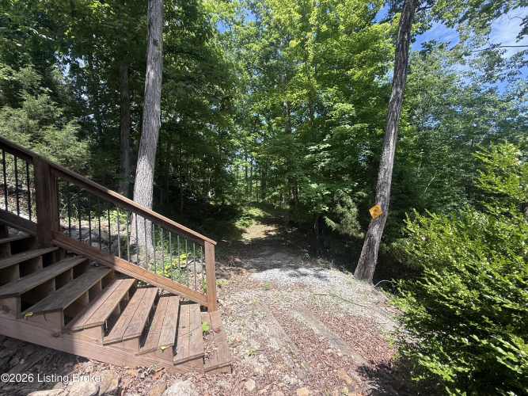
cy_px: 198
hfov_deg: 102.1
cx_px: 264
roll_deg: +4.8
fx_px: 214
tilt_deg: +2.1
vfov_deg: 85.7
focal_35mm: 14
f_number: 2.2
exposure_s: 1/372
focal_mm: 2.22
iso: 64
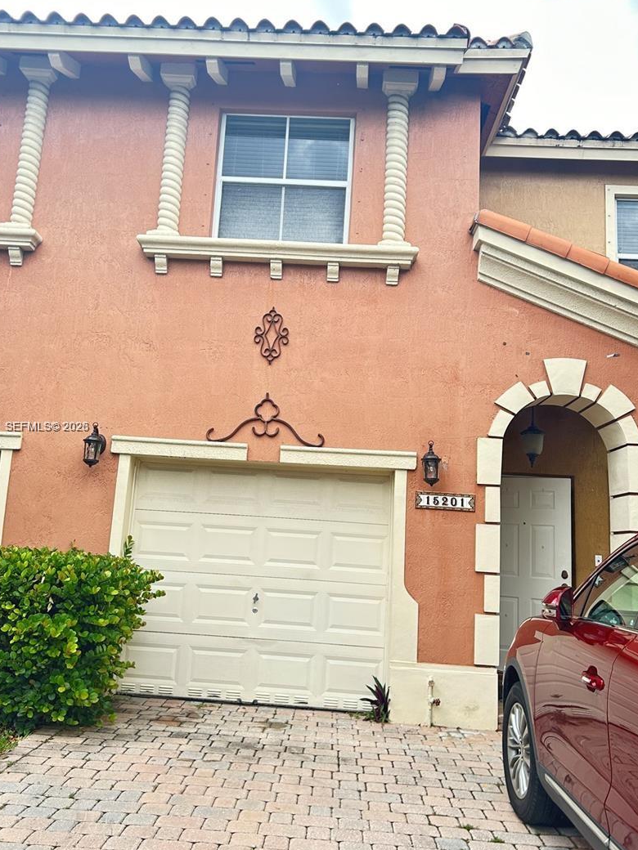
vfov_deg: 60.0
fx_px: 737
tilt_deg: +11.7
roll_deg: -3.2
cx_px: 305
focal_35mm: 30
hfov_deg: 46.8
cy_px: 427
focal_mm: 5.7
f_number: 1.5
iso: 50
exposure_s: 1/654
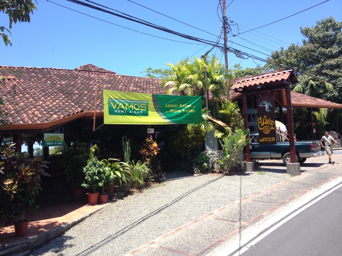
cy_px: 128
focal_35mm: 35
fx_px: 346
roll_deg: -1.5
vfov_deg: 40.7
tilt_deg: +0.8
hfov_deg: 52.6
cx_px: 171
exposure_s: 1/746
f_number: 2.4
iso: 50
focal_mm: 4.28
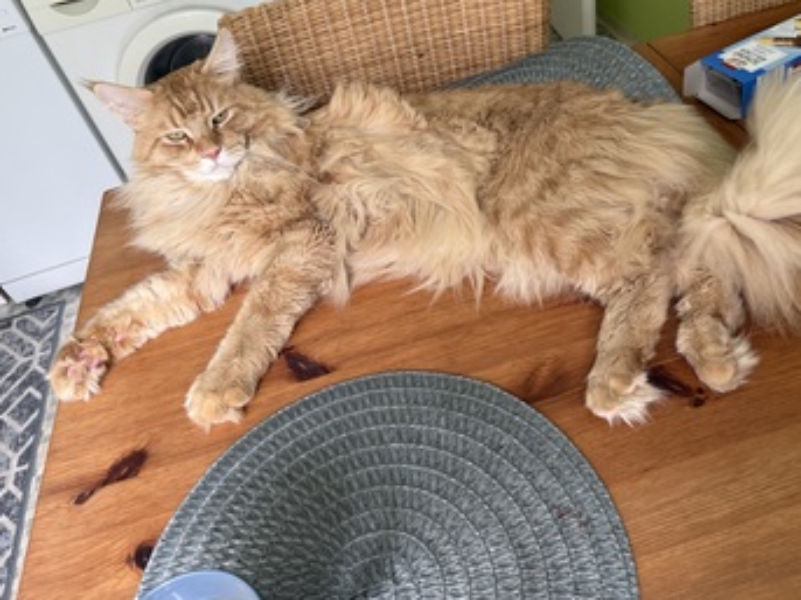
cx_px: 437
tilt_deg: -43.1
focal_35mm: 28
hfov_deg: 63.3
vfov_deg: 49.5
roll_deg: +13.0
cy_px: 252
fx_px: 648
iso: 200
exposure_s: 1/99
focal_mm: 6.76
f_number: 1.78
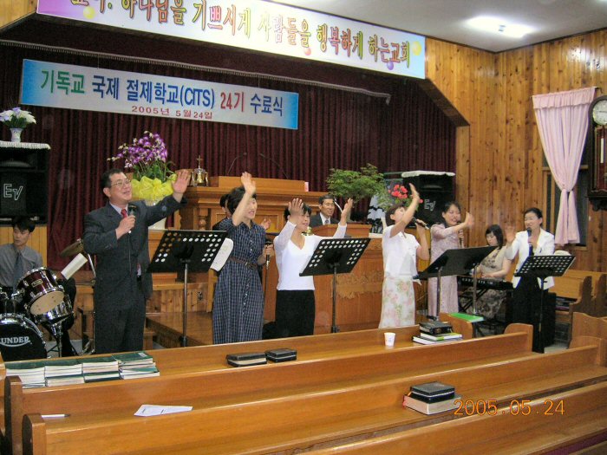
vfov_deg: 40.7
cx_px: 304
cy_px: 228
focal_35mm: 35
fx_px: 614
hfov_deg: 52.6
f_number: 2.8
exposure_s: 1/60.1
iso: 200
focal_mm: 5.4
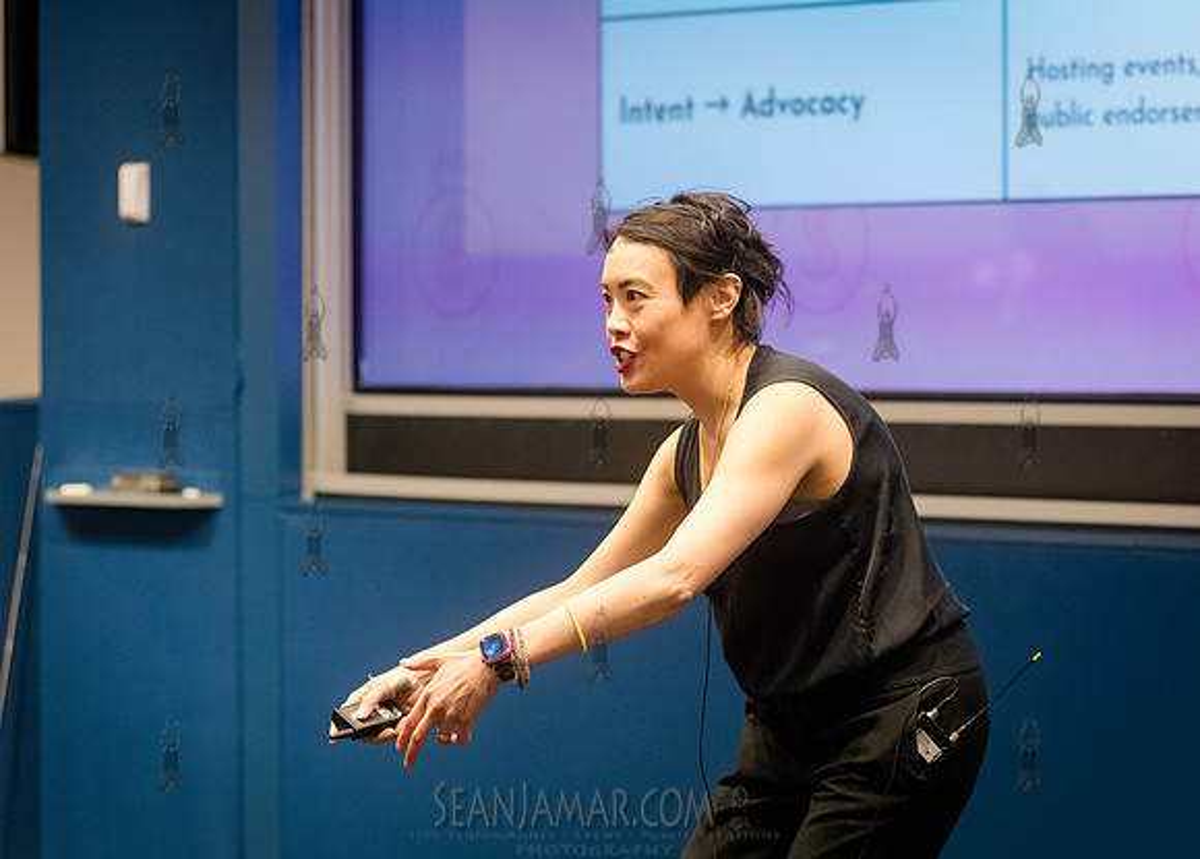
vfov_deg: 10.4
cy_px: 389
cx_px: 703
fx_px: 4725
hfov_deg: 14.5
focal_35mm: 139
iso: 5000
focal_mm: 120
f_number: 4
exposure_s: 1/250
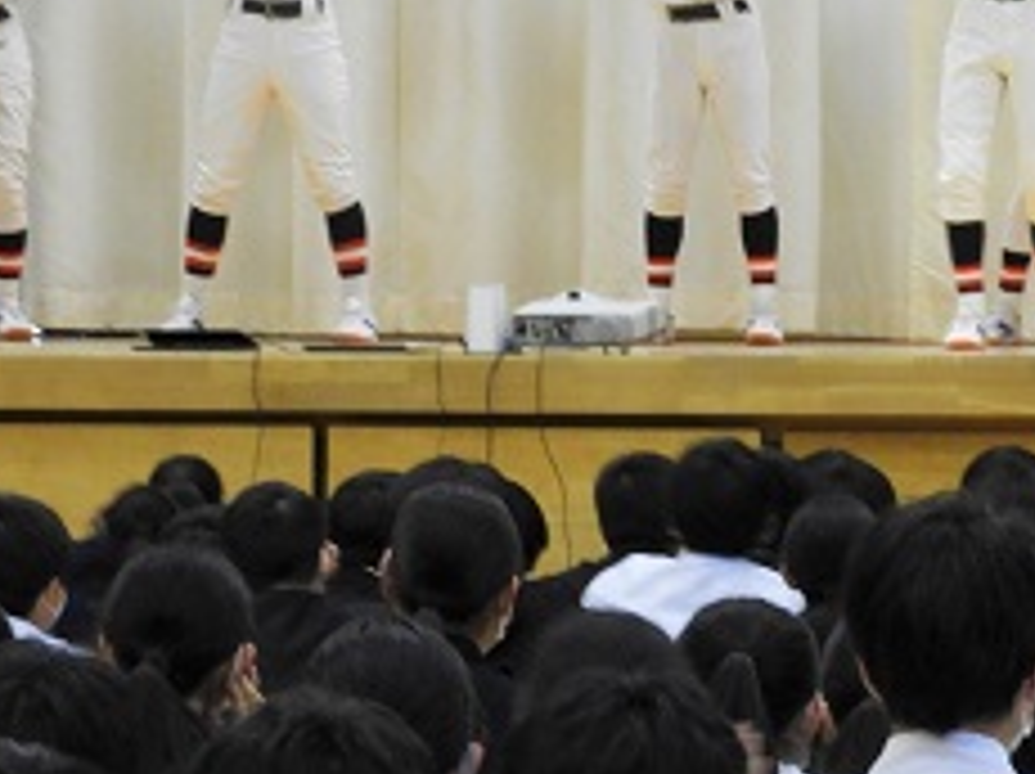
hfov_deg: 5.4
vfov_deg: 4.0
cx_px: 986
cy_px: 119
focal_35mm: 370
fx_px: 11051
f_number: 5.2
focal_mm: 30.5
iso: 450
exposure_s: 1/15
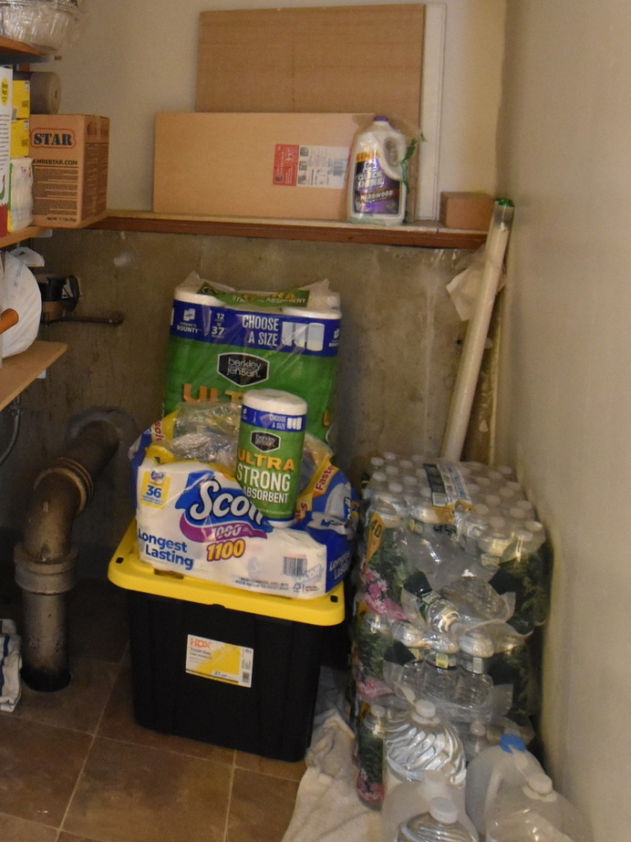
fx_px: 875
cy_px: 212
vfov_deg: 49.3
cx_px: -23
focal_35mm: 36
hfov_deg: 35.3
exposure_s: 1/6
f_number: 4.5
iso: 3200
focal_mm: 10
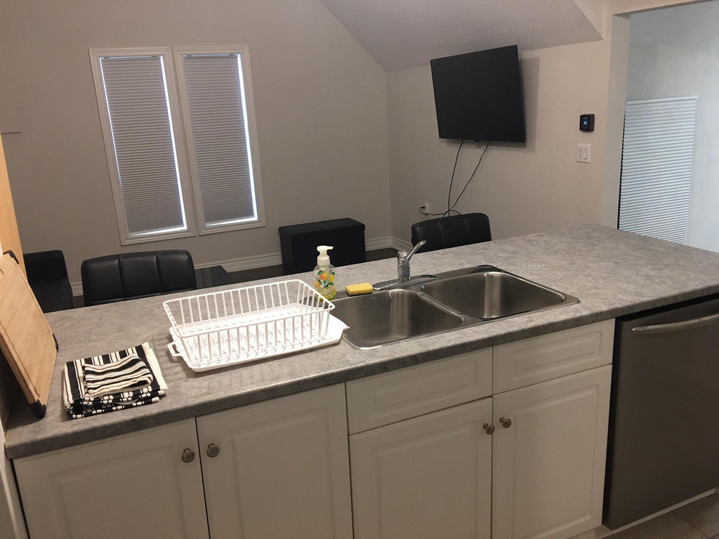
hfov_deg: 61.7
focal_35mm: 29
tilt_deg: -14.1
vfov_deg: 48.2
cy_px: 270
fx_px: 602
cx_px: 360
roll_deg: +3.6
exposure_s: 1/15
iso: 50
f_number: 2.2
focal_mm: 4.15
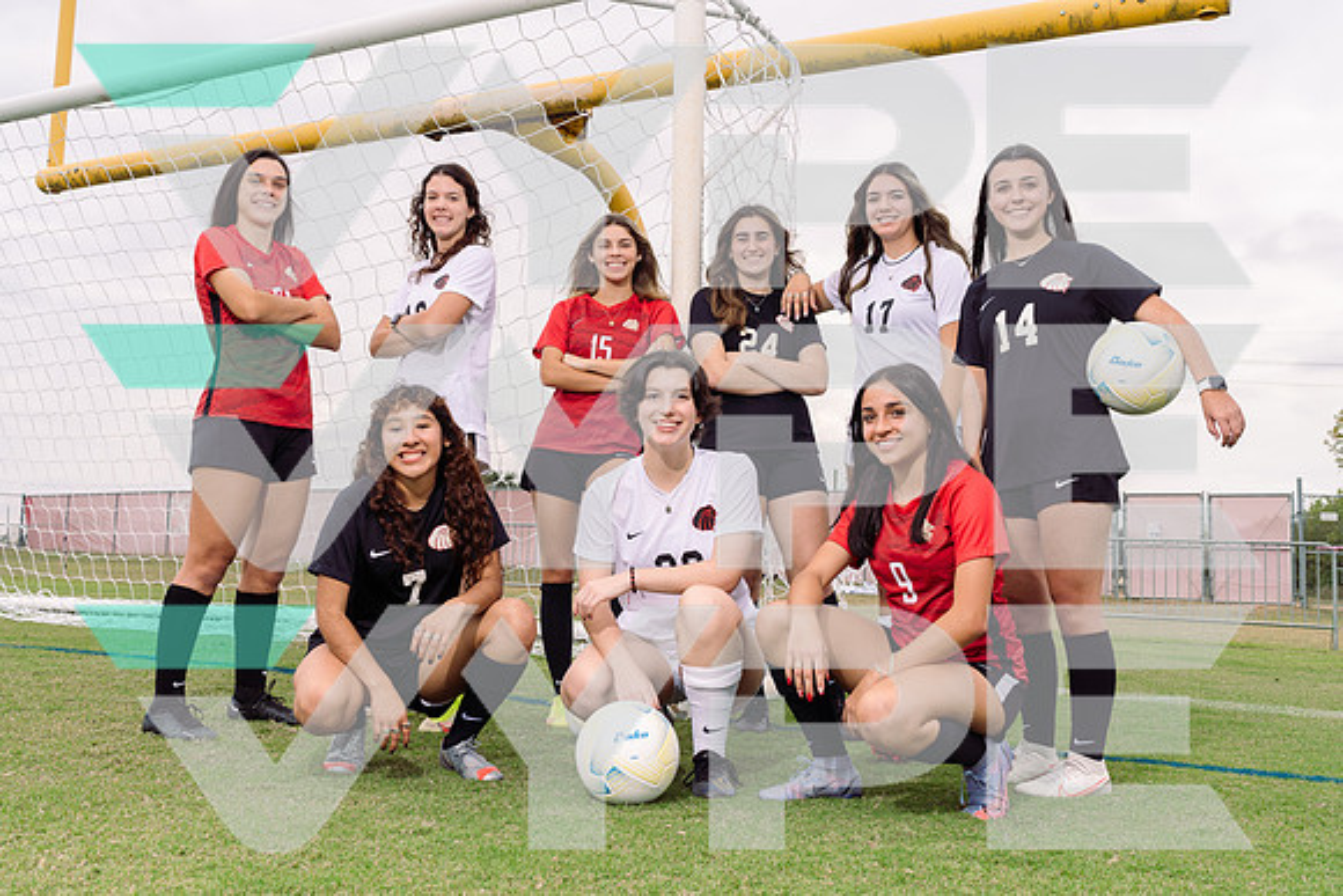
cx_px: 672
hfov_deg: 54.4
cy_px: 448
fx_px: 1306
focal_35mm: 35
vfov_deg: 37.9
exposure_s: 1/250
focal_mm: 35
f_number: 7.1
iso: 160
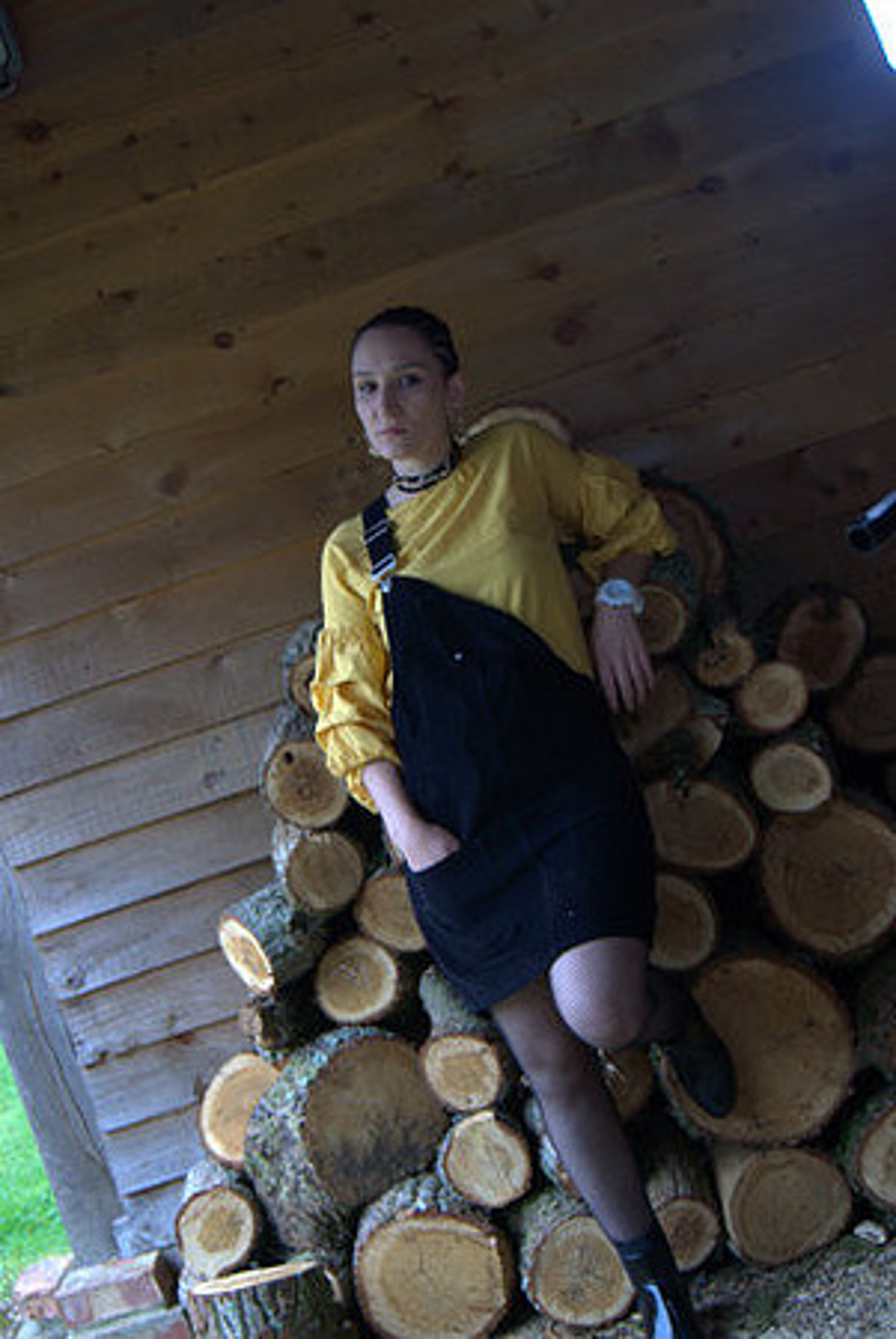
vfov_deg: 37.8
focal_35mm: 52
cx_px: 448
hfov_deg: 25.8
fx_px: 1955
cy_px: 670
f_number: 5
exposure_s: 1/80
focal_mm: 35
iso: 100
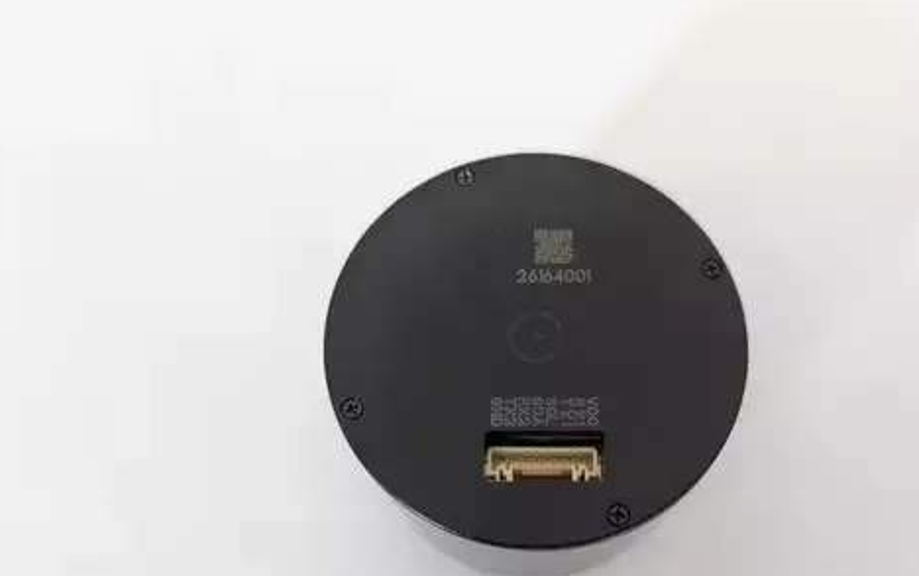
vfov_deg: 36.5
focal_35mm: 34
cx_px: 546
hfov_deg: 56.3
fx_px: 852
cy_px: 430
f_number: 1.89
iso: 123
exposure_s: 1/50
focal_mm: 5.43
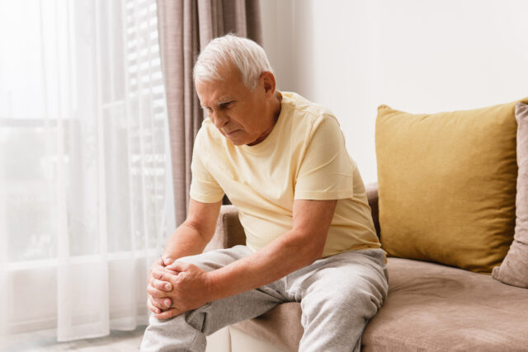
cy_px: 176
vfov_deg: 29.9
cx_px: 264
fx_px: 660
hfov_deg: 43.6
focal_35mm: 45
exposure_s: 1/160
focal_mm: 30
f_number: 2.8
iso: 100
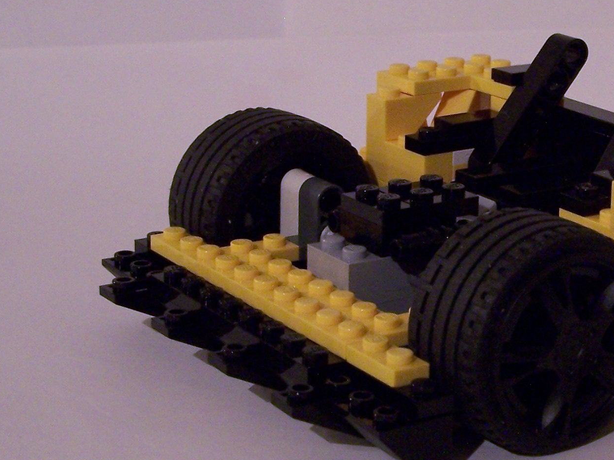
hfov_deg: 18.4
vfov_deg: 14.1
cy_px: 187
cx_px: 574
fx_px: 1862
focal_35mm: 105
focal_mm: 8.5
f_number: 3
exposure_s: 1/8
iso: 200
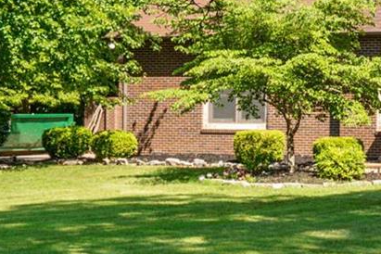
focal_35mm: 140
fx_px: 1482
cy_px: 95
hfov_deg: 13.4
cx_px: 649
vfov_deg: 9.8
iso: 400
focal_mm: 18
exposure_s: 1/160
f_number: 8
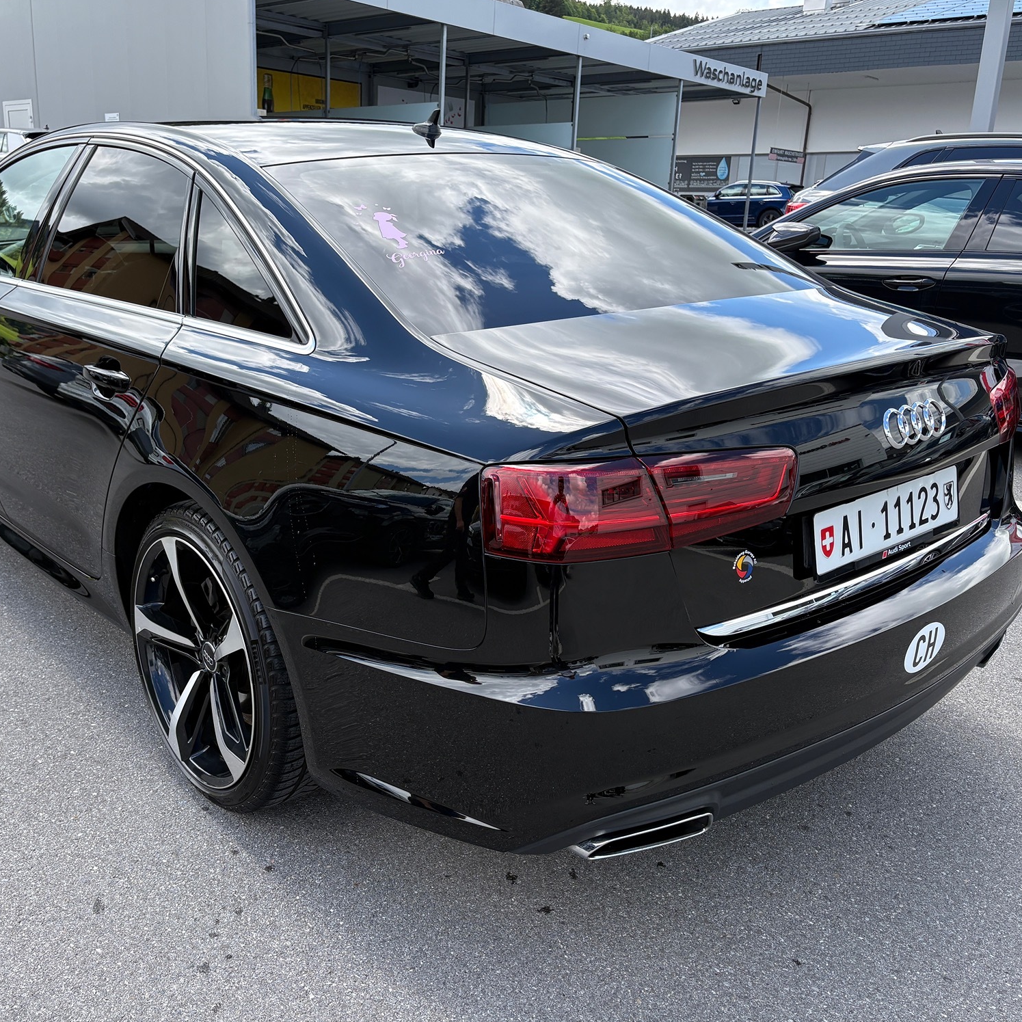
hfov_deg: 52.2
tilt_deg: -14.2
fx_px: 1035
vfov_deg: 52.5
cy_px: 510
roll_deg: -1.6
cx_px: 416
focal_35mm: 31
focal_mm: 5.96
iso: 50
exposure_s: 1/920
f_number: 1.6
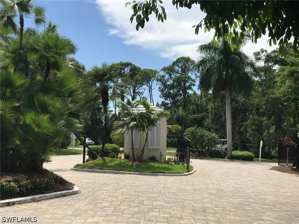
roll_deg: -1.9
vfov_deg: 25.7
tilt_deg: +3.8
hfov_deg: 33.8
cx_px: 150
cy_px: 112
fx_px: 492
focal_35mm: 57
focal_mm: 6.6
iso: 20
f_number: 2.8
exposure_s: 1/870
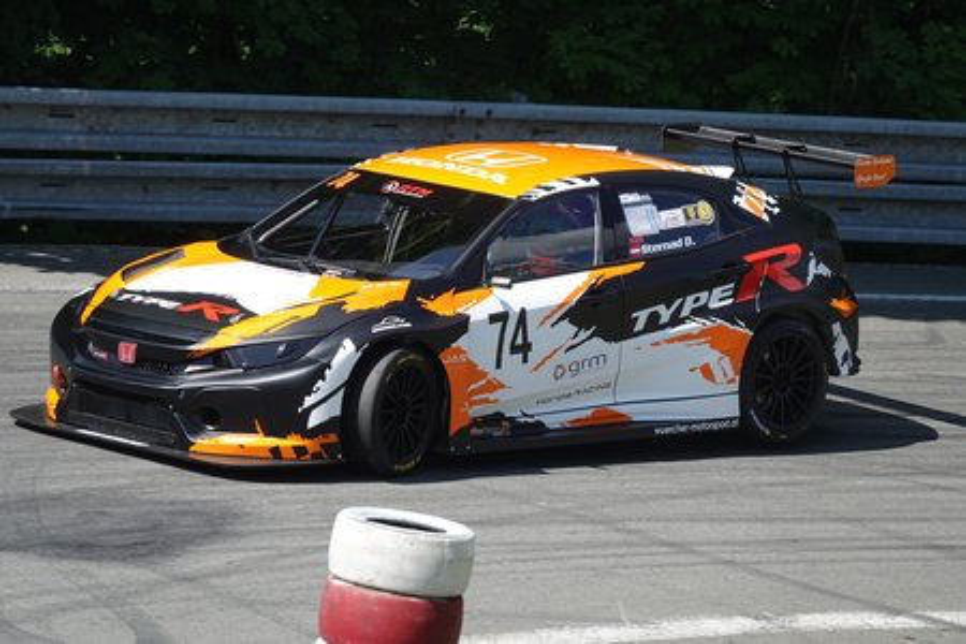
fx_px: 8854
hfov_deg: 6.2
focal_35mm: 330
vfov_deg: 4.2
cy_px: 322
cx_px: 483
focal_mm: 120.91
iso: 125
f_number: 4
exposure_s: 1/800
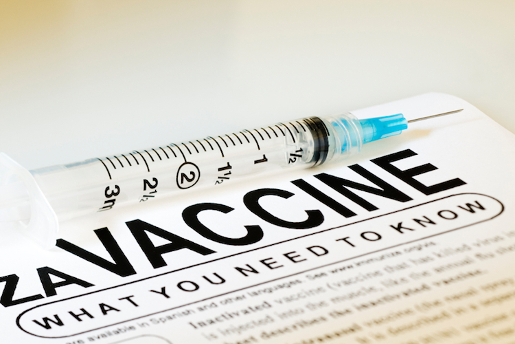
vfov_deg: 10.8
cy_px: 172
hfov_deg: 16.1
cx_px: 258
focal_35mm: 128
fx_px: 1824
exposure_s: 1.6
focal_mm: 85
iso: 200
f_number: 14
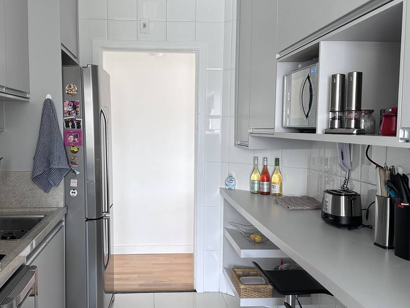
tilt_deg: -4.7
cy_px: 158
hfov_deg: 52.4
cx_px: 172
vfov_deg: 40.7
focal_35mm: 35
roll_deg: -0.2
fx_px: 415
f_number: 1.78
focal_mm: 6.86
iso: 200
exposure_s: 1/121
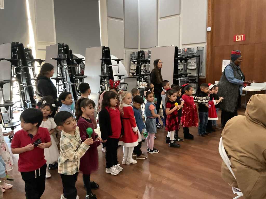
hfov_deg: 61.7
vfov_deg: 48.2
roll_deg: +1.9
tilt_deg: -8.8
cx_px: 133
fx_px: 223
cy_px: 100
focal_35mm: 29
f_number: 1.8
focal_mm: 3
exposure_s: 1/30
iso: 500
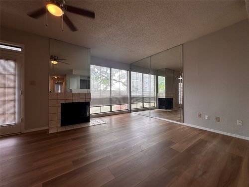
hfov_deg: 102.1
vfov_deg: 85.7
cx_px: 124
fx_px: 101
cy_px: 94
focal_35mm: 14
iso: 40
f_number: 2.2
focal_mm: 2.22
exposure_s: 1/120
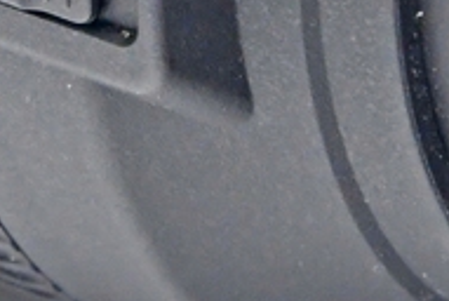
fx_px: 9106
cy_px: -517
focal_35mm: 729
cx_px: -219
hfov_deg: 2.8
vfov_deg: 1.9
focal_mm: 62
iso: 1600
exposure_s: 1/125
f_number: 8
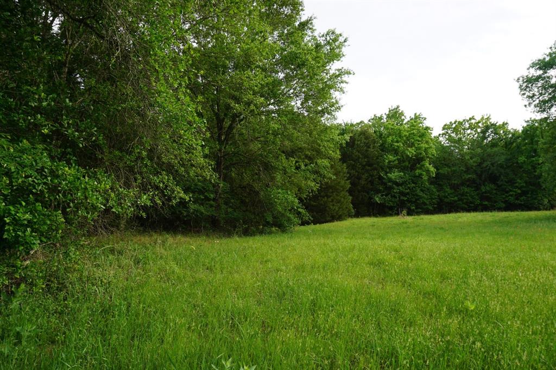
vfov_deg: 53.1
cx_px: 278
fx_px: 371
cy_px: 185
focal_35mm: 24
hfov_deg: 73.8
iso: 100
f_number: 7.1
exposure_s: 1/80
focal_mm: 16
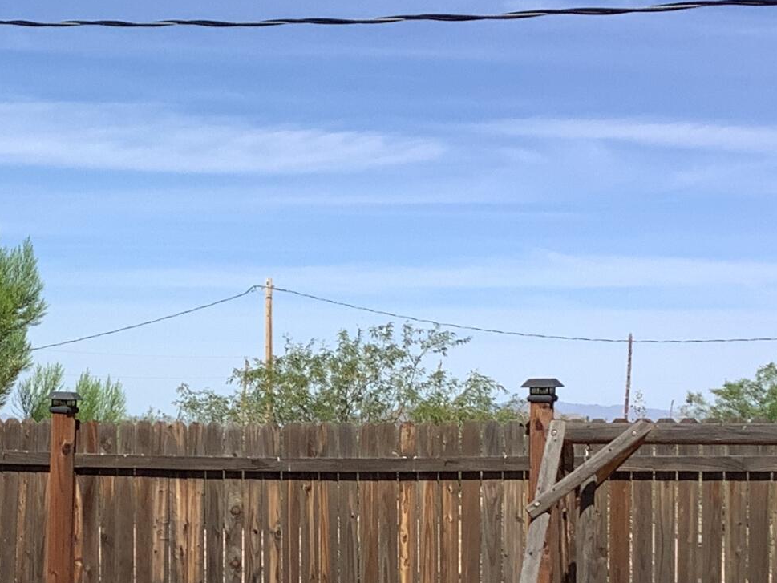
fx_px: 2155
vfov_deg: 15.2
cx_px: 122
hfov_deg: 20.1
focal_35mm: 96
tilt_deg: -2.7
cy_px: 513
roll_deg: +0.1
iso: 25
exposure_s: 1/1773
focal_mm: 3.3
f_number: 2.4
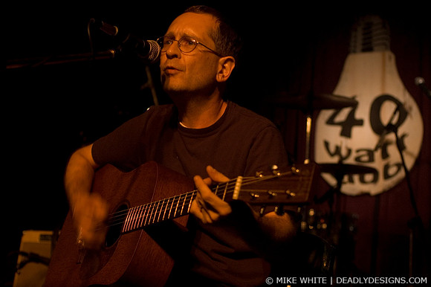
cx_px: 216
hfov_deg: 28.1
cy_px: 144
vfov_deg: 18.9
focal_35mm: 72
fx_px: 861
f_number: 3.2
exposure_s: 1/50
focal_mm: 48
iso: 800
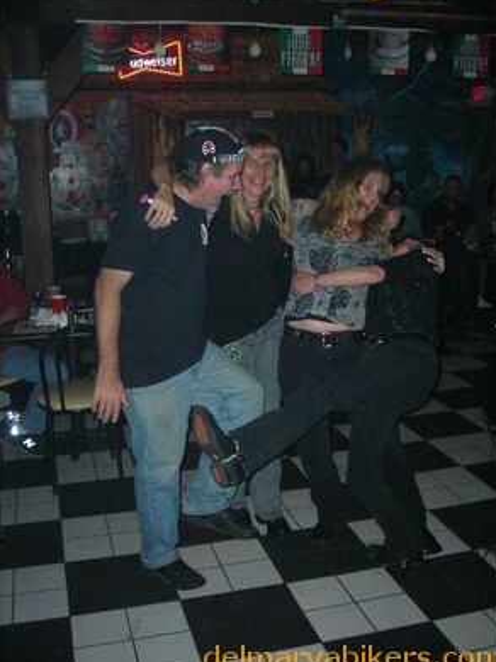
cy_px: 333
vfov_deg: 47.9
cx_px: 253
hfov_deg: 36.8
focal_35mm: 39
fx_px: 746
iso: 200
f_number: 3.2
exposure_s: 1/60.1
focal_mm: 6.3
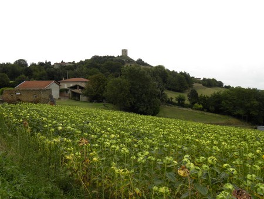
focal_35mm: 33
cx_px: 132
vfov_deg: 43.0
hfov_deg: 55.3
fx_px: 252
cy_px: 100
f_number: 4
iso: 64
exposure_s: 1/243
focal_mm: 5.9
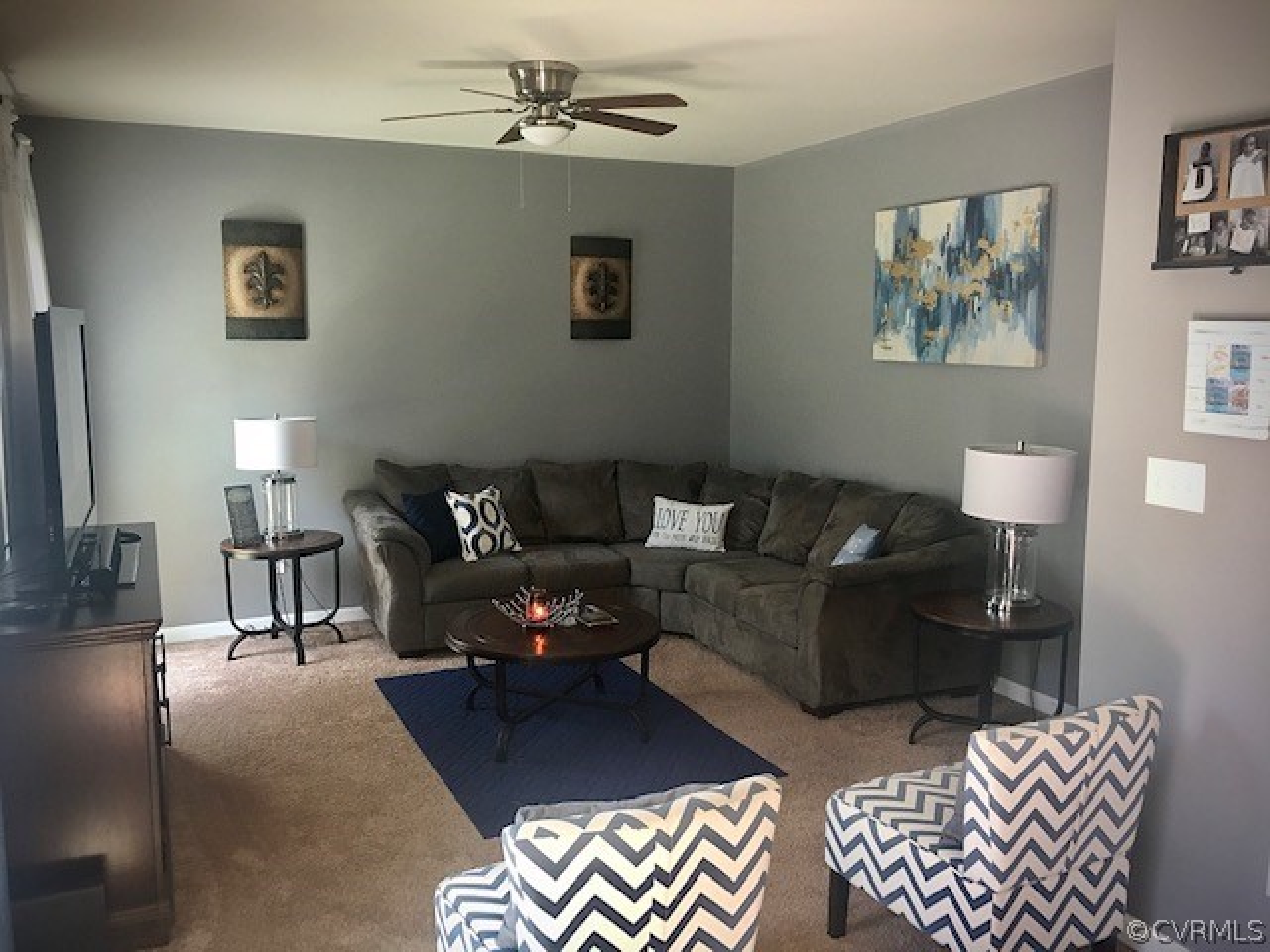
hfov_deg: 61.7
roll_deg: -0.2
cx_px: 635
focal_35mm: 29
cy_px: 476
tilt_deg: -6.1
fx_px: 1064
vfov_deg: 48.2
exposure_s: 1/15
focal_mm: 4.15
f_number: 2.2
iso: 50
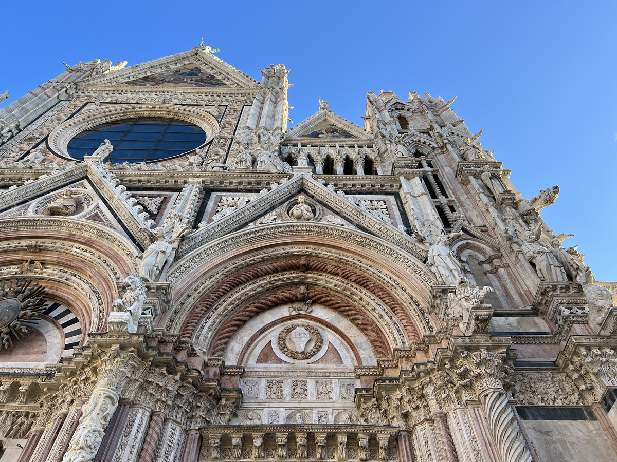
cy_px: 231
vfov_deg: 53.1
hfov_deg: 67.3
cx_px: 308
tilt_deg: +56.4
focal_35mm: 26
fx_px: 463
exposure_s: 1/932
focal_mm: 5.7
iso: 50
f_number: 1.5
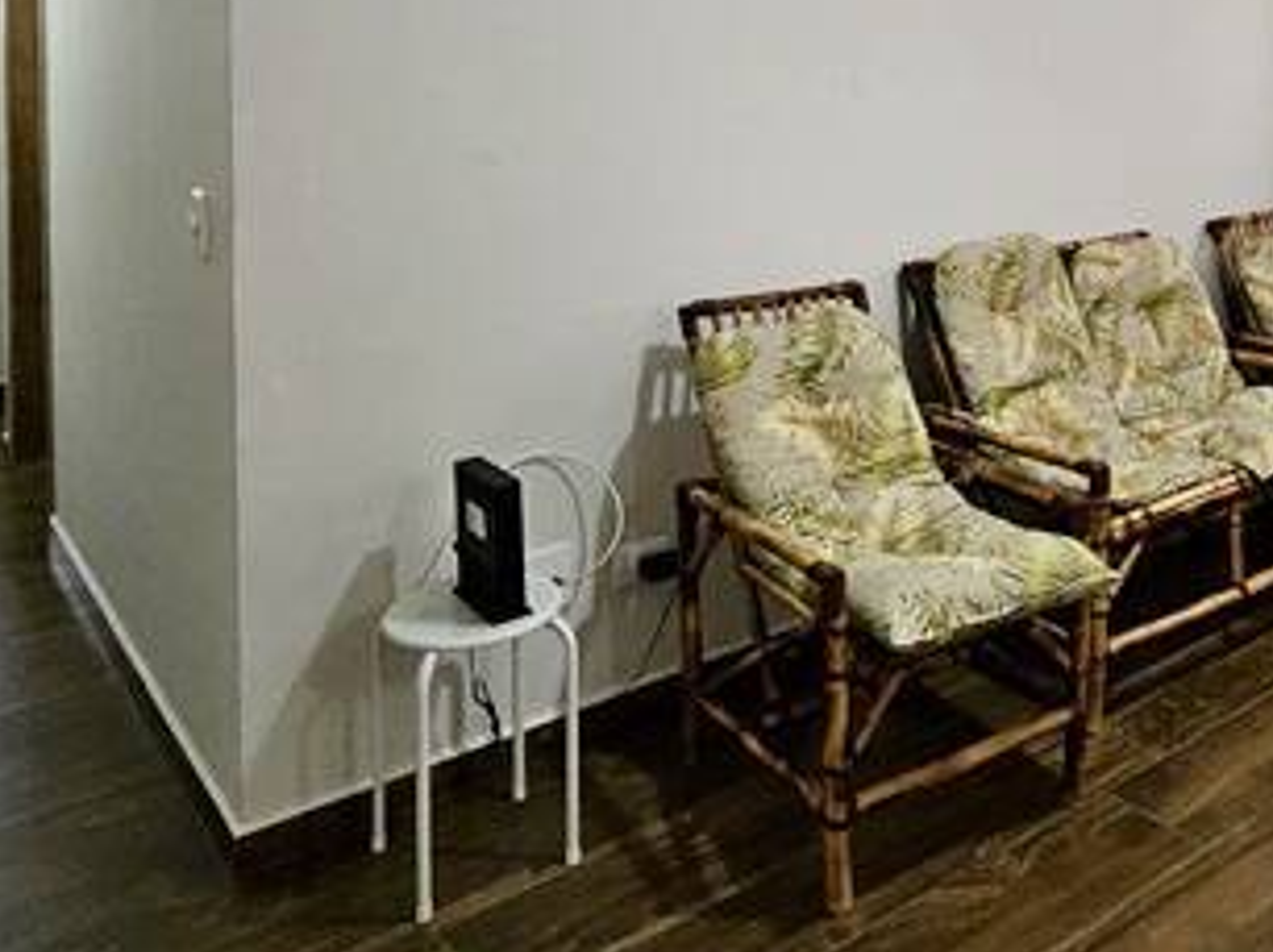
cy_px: 83
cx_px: 990
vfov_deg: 38.6
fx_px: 1249
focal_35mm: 34
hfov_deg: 51.2
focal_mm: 1.7
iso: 400
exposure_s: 1/60
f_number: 2.2
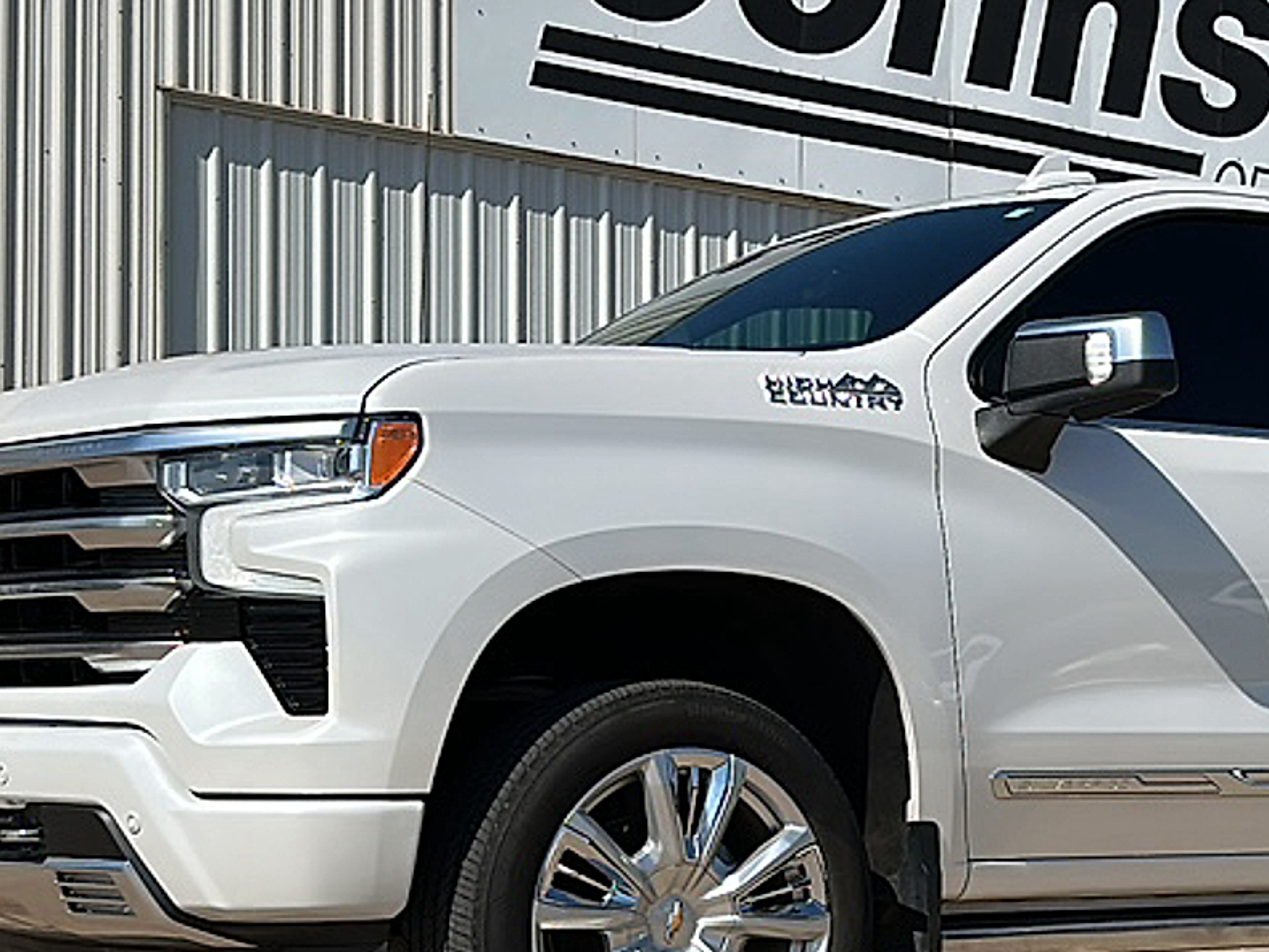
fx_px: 2383
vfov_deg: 22.4
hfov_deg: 29.3
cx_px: 982
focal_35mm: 65
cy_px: 702
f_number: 1.78
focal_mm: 6.86
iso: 80
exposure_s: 1/9901
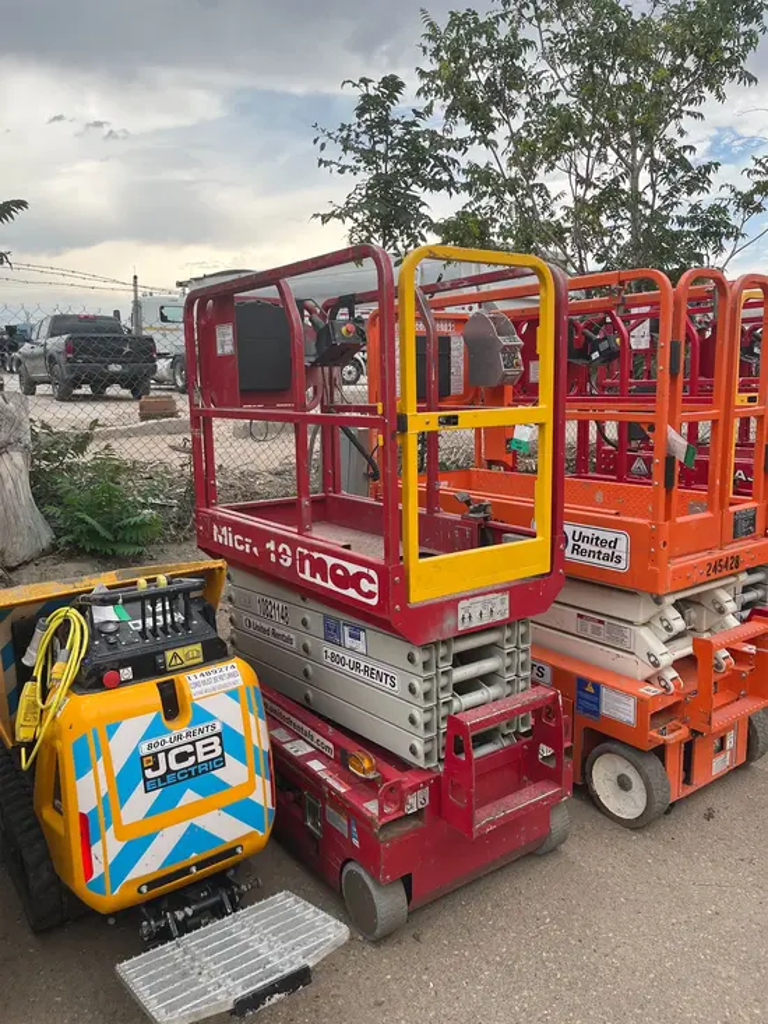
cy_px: 512
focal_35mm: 26
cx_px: 384
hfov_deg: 53.1
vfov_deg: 67.3
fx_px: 769
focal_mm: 5.1
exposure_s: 1/935
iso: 50
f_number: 1.6
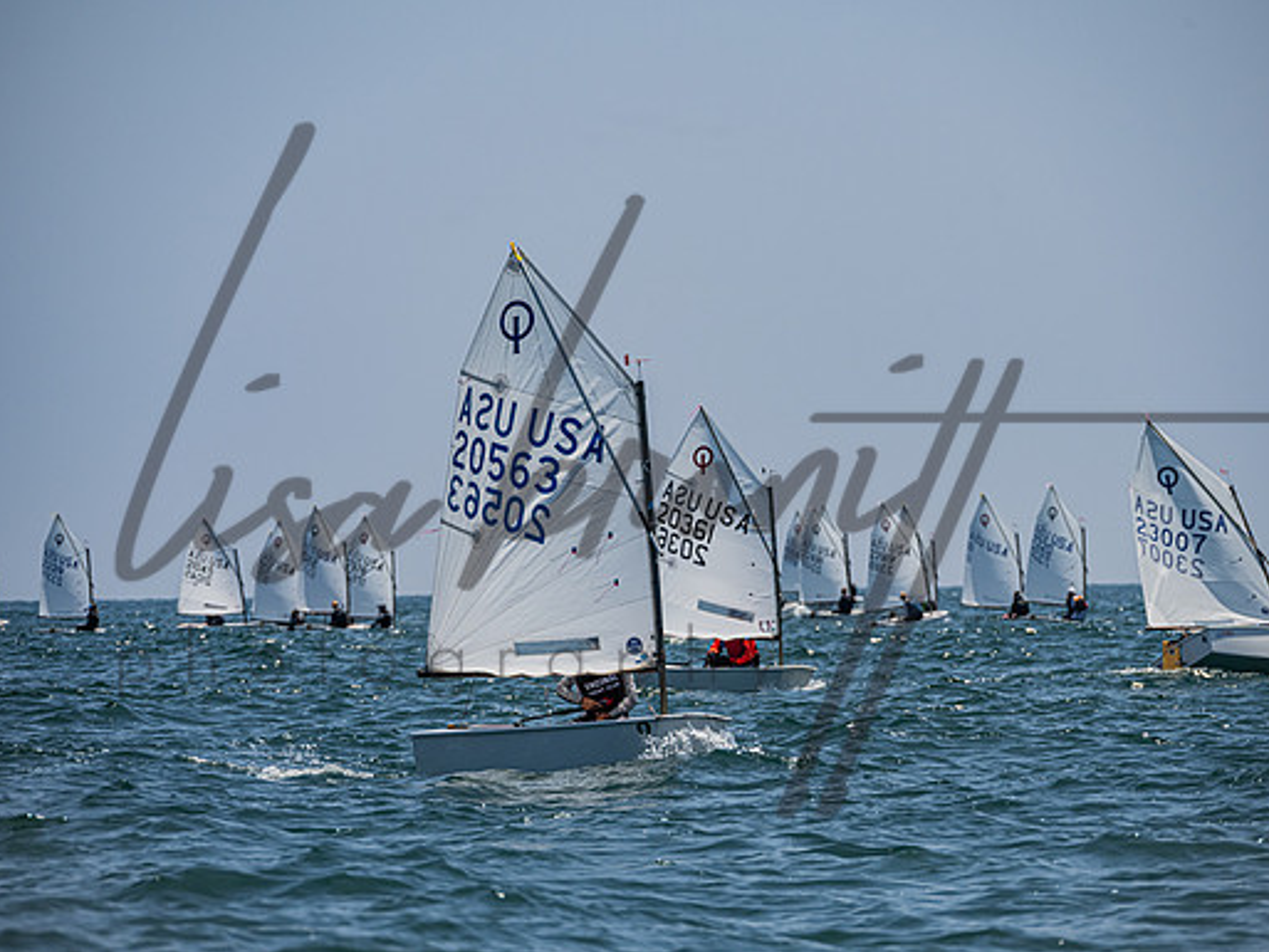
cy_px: 476
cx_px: 668
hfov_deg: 7.6
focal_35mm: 261
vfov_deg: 5.7
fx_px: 9570
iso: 500
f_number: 8
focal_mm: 240
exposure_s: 1/3200
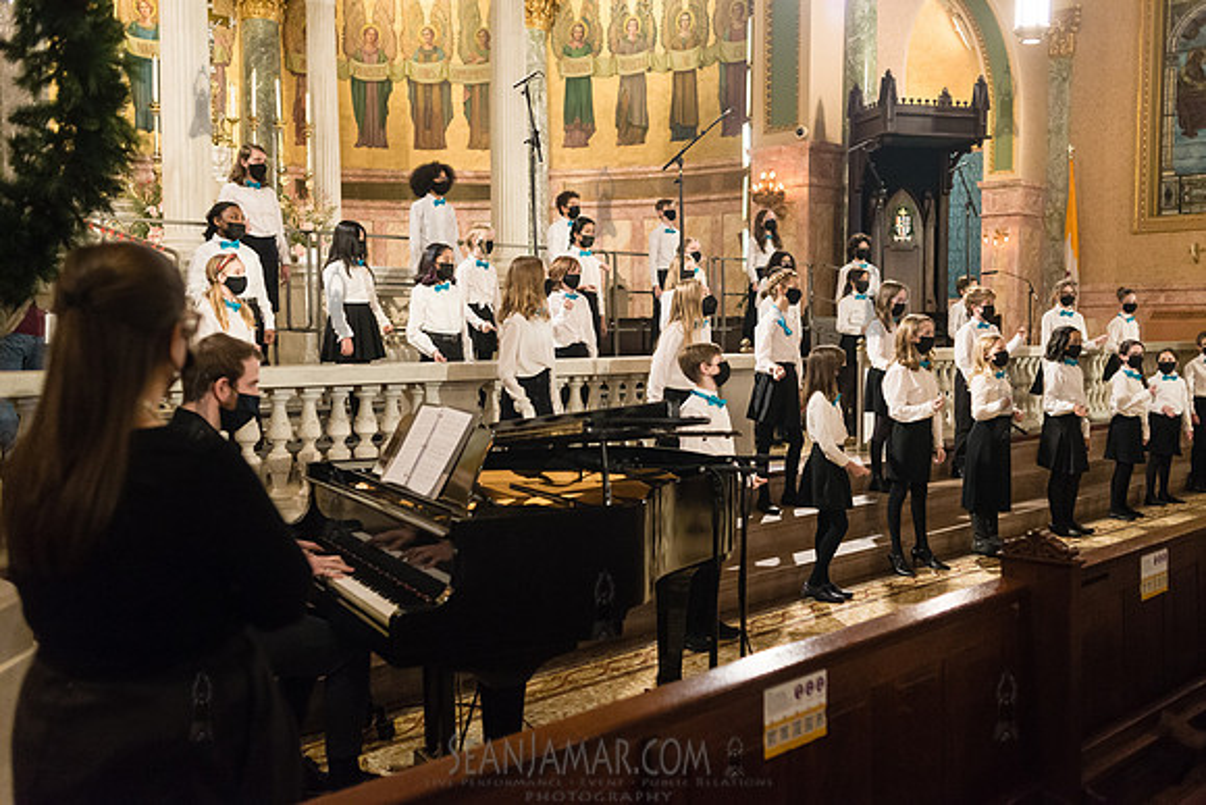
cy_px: 402
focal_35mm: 35
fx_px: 1173
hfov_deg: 54.4
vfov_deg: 37.9
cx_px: 603
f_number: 3.2
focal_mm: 35
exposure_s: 1/125
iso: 4000
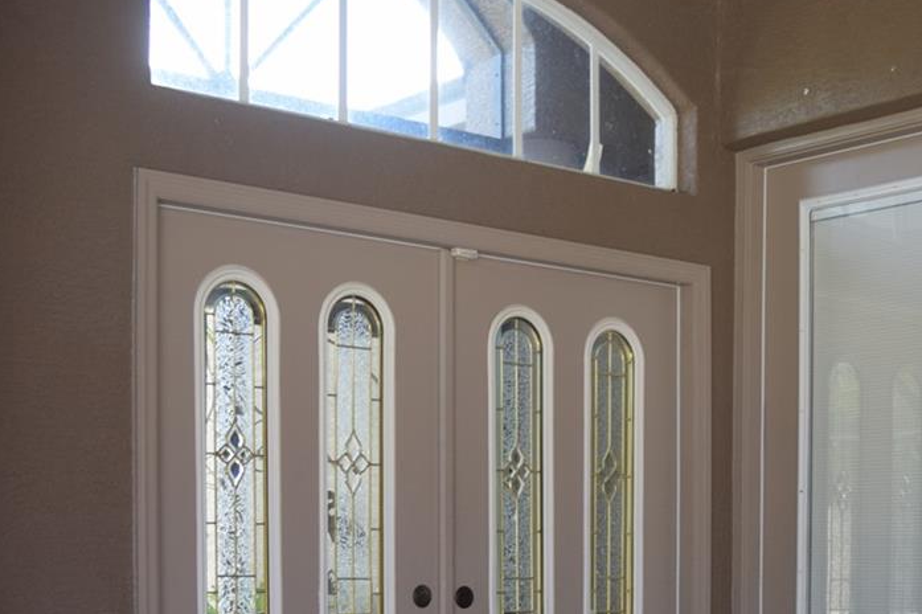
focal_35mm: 62
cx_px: 585
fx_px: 1587
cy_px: 689
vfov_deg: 20.8
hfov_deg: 32.2
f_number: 3.5
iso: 400
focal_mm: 18
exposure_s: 1/100
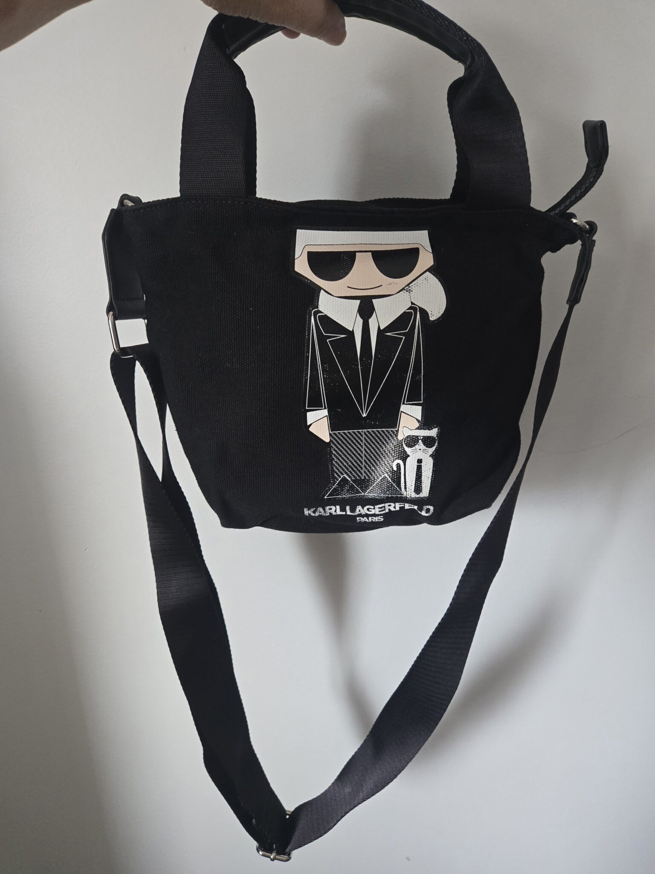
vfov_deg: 73.9
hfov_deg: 58.9
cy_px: 437
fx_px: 580
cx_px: 328
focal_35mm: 23
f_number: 1.8
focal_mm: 5.4
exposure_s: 1/120
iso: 640
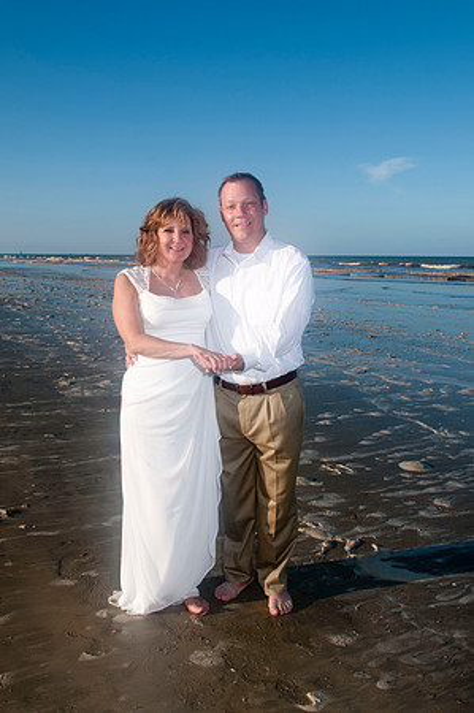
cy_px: 356
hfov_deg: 39.9
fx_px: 653
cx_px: 237
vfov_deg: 57.3
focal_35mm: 33
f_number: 11
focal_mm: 22
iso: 100
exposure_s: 1/250
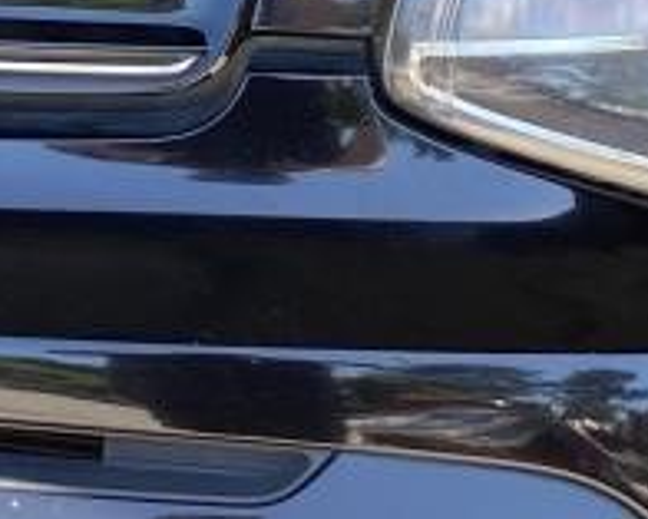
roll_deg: -0.7
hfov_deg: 11.4
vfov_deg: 9.3
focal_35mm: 166
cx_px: -66
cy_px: 3
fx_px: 3185
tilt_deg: -13.6
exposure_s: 1/226
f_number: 1.8
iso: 32
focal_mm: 4.25
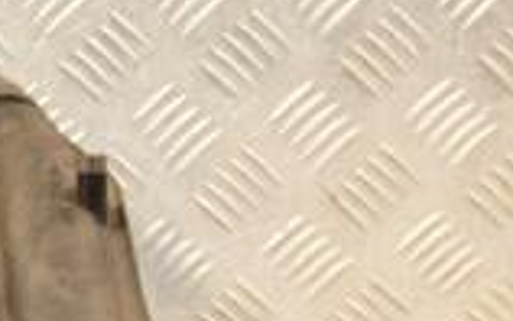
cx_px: -140
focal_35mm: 197
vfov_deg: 6.6
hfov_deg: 10.4
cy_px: 418
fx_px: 2756
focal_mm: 34
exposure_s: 1/125
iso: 800
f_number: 5
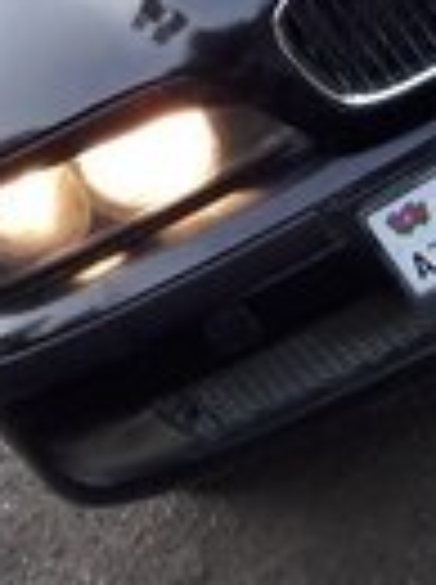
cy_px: -351
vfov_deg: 16.4
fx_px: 1803
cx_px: 494
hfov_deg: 13.5
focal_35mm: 107
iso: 40
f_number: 1.9
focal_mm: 3.7
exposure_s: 1/50
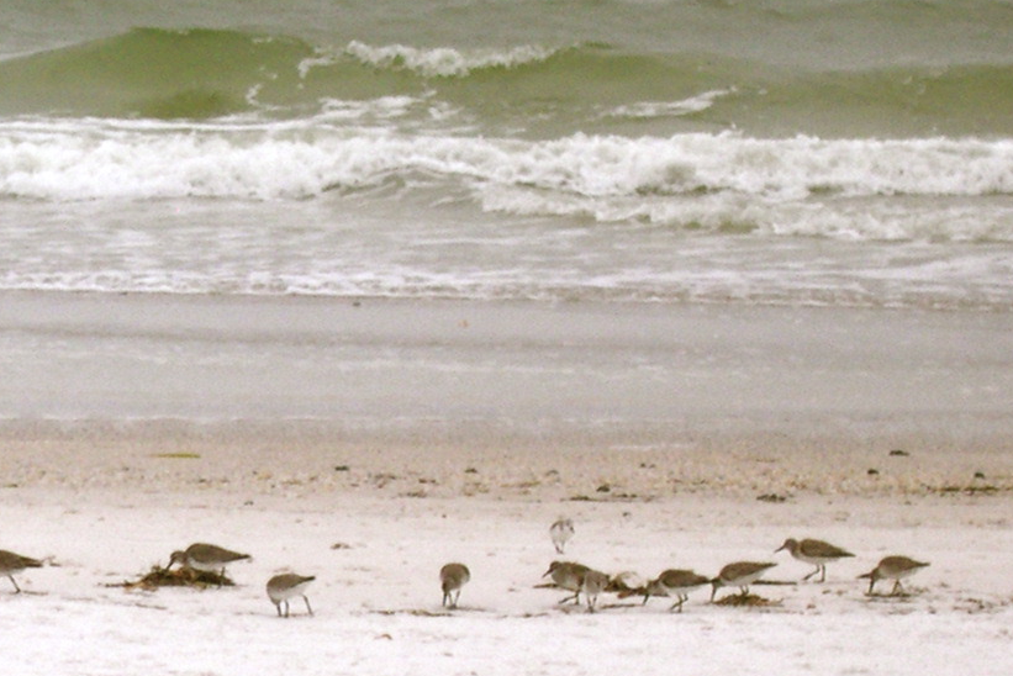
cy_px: 542
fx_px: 9232
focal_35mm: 328
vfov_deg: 4.2
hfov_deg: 6.2
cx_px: -334
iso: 100
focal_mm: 24
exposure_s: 1/534
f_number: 4.9
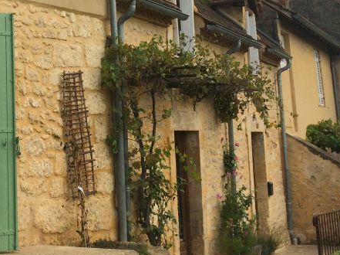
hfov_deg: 24.3
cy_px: -12
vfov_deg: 18.1
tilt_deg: +6.1
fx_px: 775
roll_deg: +2.5
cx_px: 66
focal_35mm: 79
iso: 32
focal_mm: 4.15
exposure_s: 1/1282
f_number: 2.2
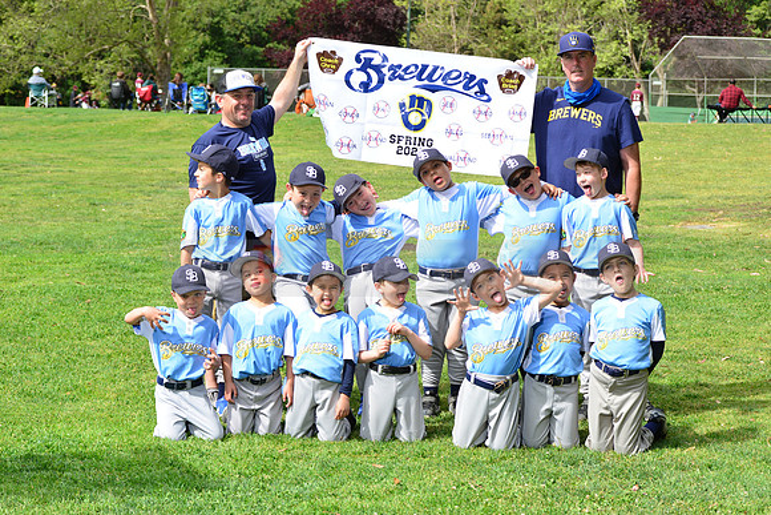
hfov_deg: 21.5
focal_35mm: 95
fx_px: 2035
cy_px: 258
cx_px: 386
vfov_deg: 14.4
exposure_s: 1/200
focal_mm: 95
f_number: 10
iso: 200
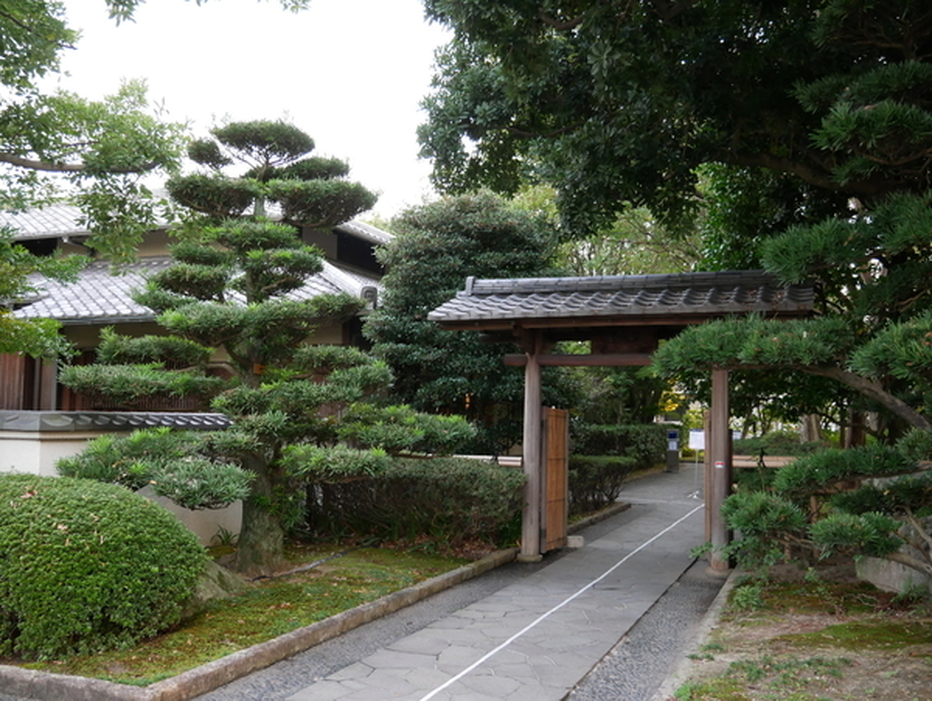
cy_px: 350
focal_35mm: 34
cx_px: 466
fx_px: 916
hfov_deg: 53.9
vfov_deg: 41.8
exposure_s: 1/60
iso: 1000
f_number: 3.8
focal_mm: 17
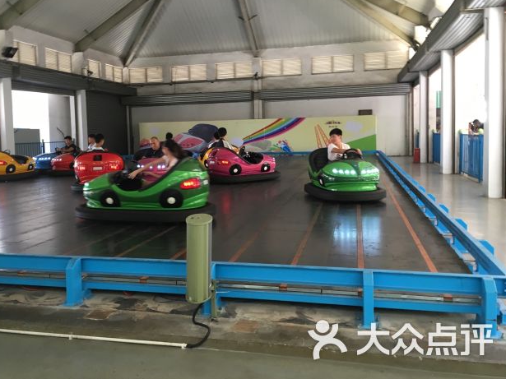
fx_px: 482
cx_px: 226
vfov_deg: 42.9
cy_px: 166
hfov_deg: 55.2
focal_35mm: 33
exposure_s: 1/33
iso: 80
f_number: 2.2
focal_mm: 4.15
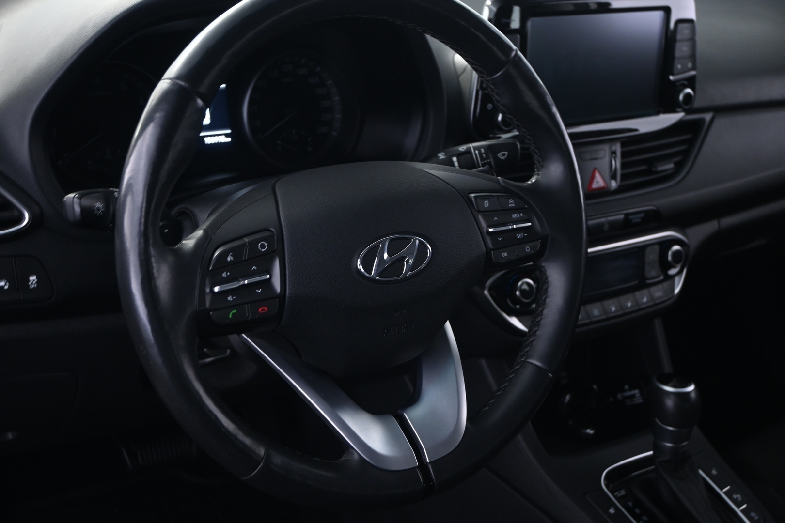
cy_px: 262
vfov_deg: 29.4
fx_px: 998
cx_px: 392
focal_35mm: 46
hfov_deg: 43.0
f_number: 4.8
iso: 1000
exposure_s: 1/5
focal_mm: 30.5
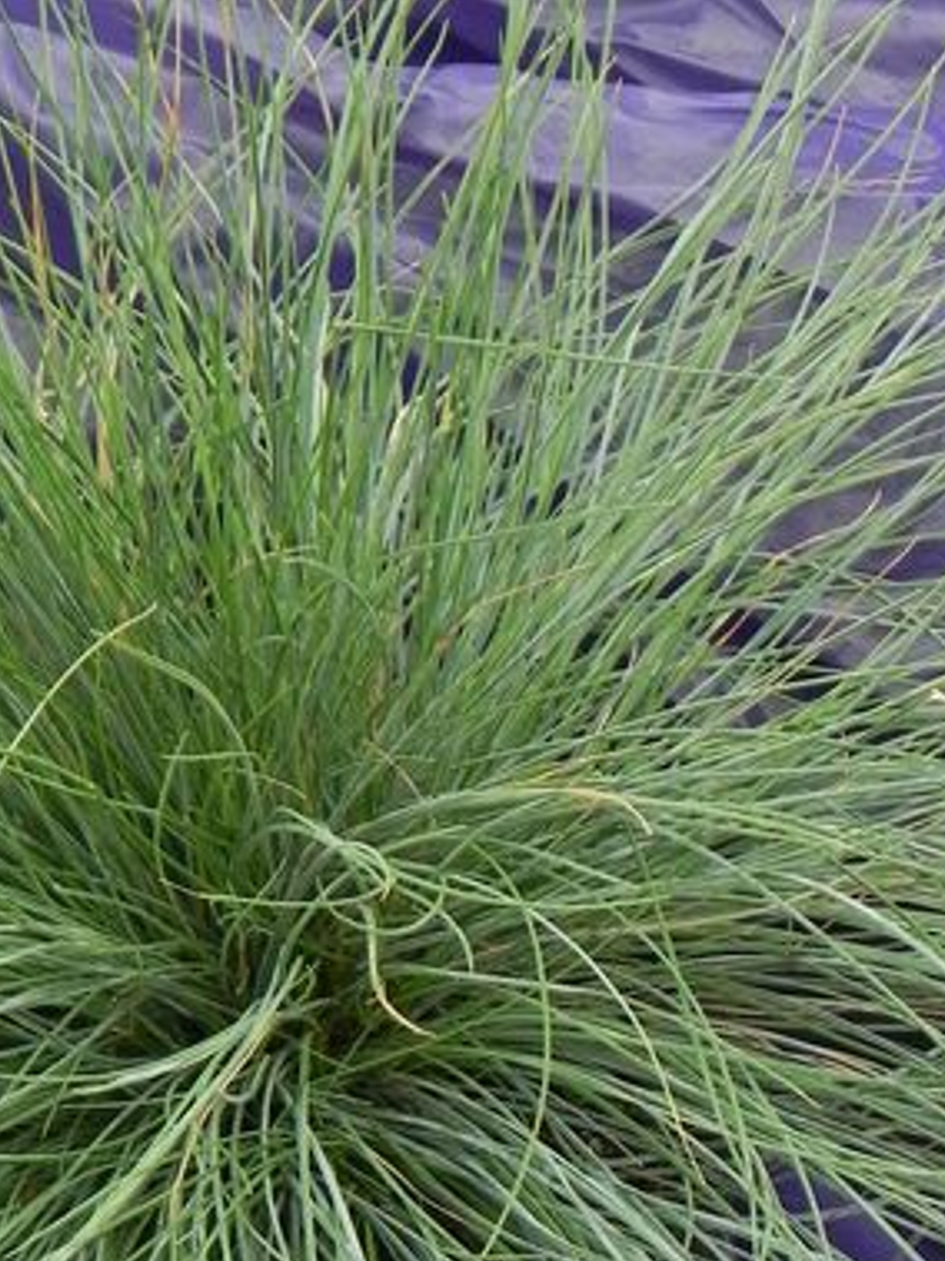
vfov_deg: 5.8
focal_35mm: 342
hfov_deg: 4.3
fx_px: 12456
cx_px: 183
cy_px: 1008
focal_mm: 28.8
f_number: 5
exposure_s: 1/100
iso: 160
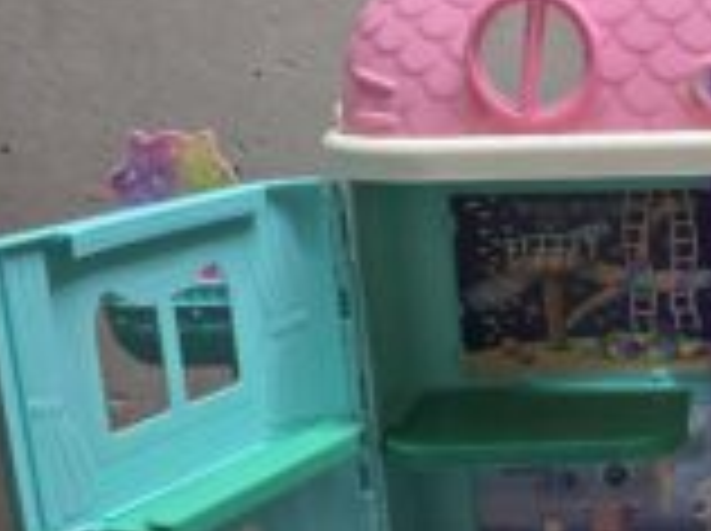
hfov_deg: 26.1
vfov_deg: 20.7
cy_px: 423
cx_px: 747
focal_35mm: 70
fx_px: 1436
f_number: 1.7
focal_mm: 6.3
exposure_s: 1/100
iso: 640
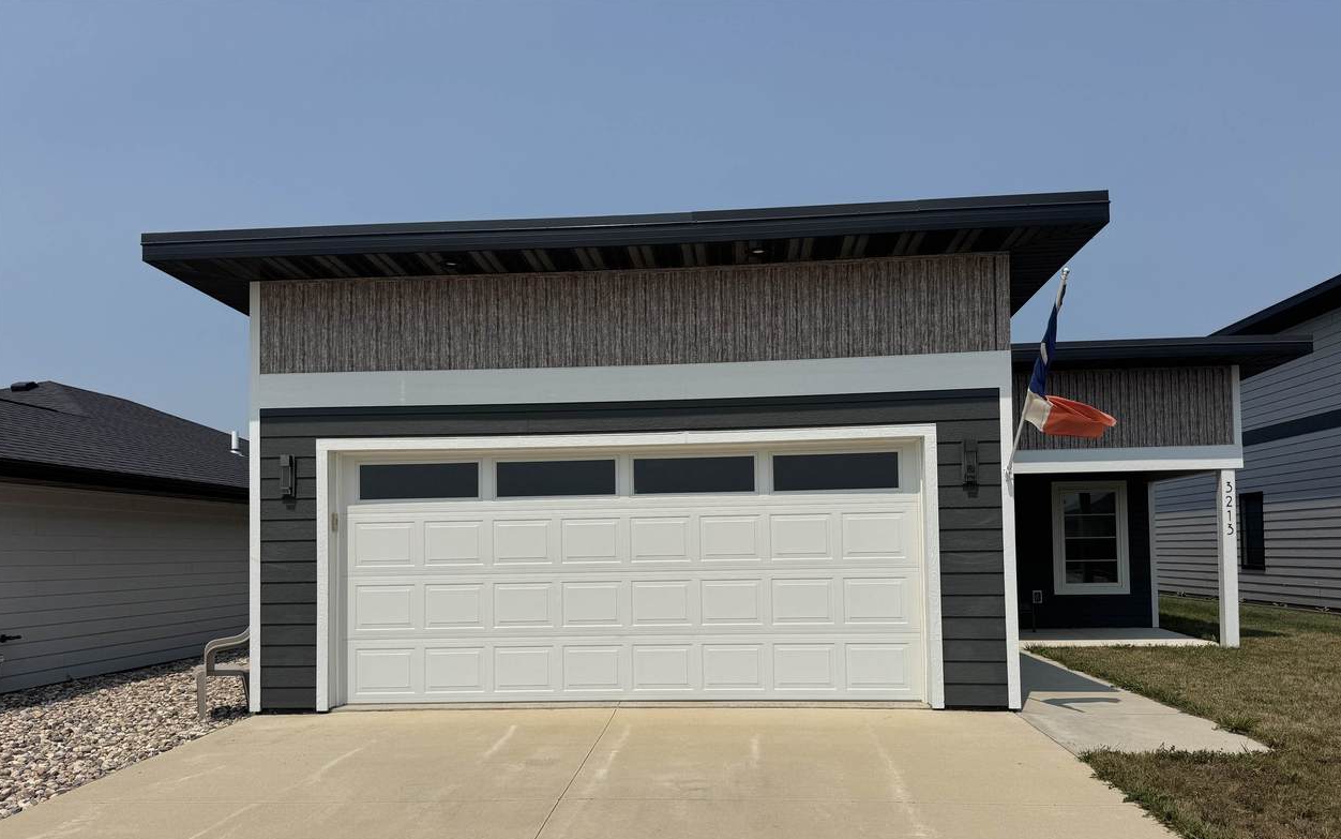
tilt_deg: +1.3
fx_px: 950
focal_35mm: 26
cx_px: 680
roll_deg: +1.1
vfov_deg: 47.3
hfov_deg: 70.4
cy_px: 512
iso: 80
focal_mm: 6.76
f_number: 1.78
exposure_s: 1/12346
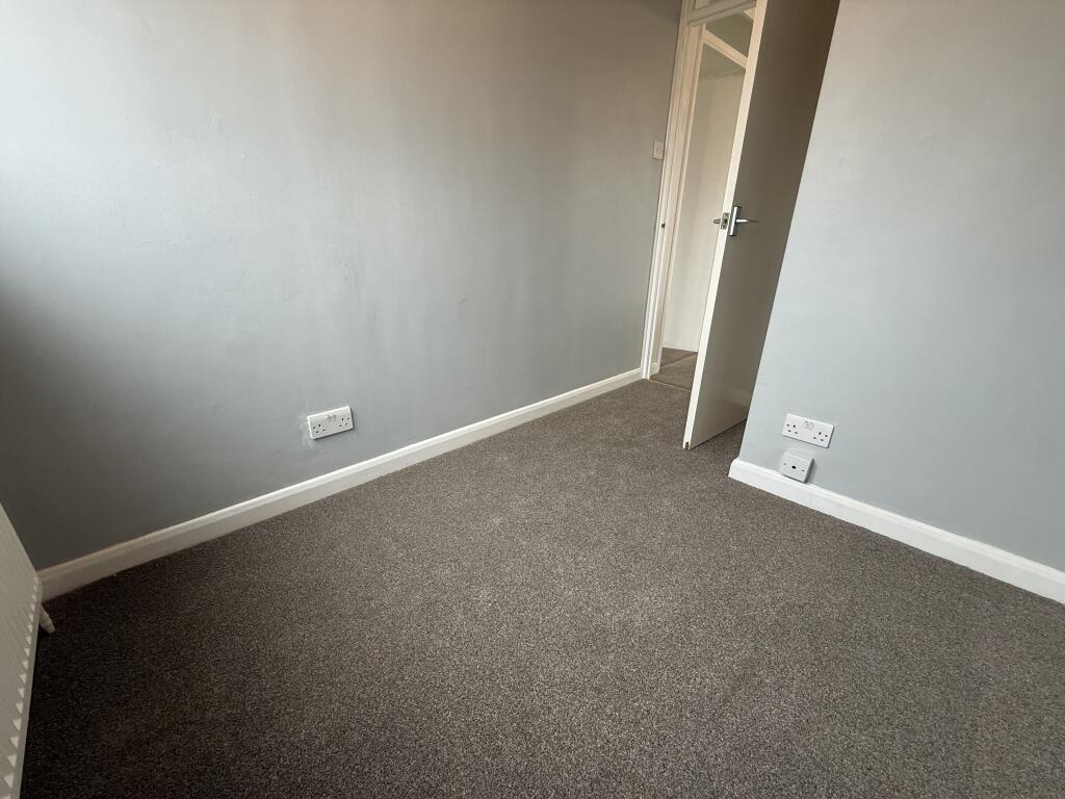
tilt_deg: -21.1
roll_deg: -1.5
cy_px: 400
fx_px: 431
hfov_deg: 102.1
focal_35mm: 14
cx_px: 532
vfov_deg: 85.7
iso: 160
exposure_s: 1/100
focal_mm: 2.22
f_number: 2.2
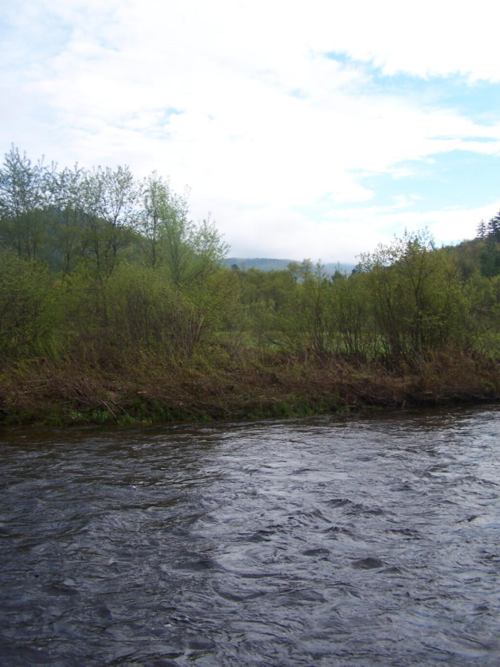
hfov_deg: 36.0
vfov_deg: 46.8
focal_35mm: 40
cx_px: 250
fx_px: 770
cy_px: 334
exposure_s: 1/640
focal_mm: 6.7
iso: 80
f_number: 2.8
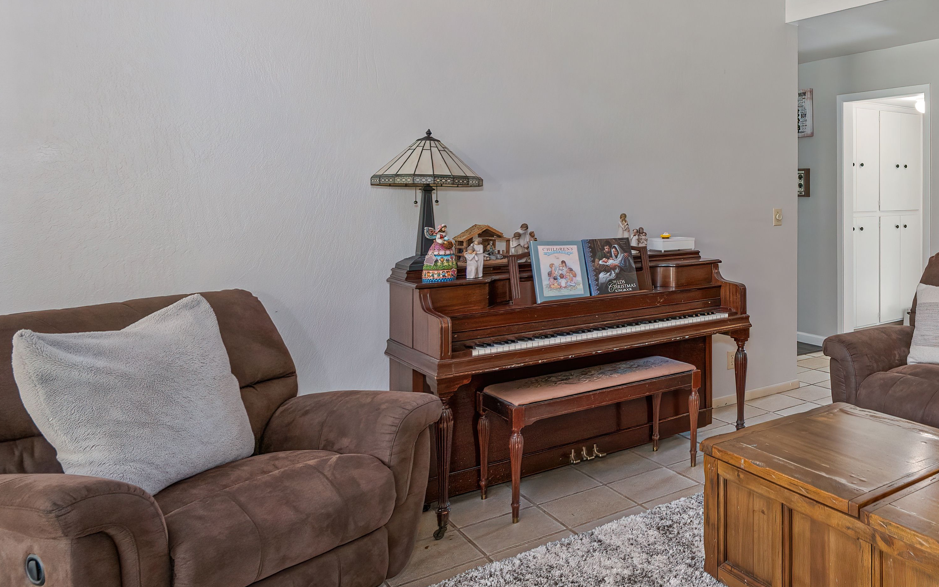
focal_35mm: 29
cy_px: 209
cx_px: 866
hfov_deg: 55.0
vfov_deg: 42.7
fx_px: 742
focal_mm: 14
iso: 640
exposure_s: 1/100
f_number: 6.3
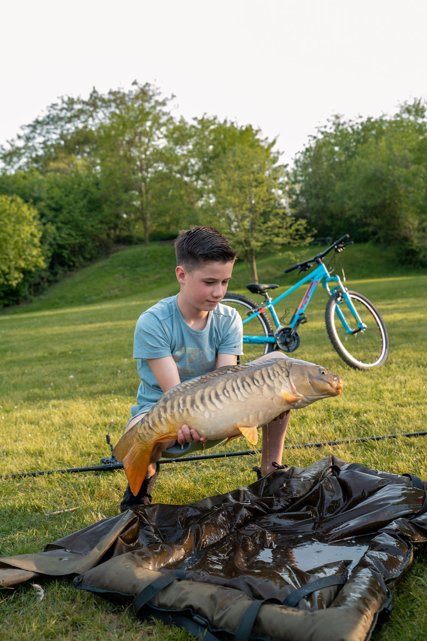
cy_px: 320
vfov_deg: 49.5
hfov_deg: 34.2
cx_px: 214
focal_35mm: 39
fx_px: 694
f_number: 5
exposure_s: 1/250
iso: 640
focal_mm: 39
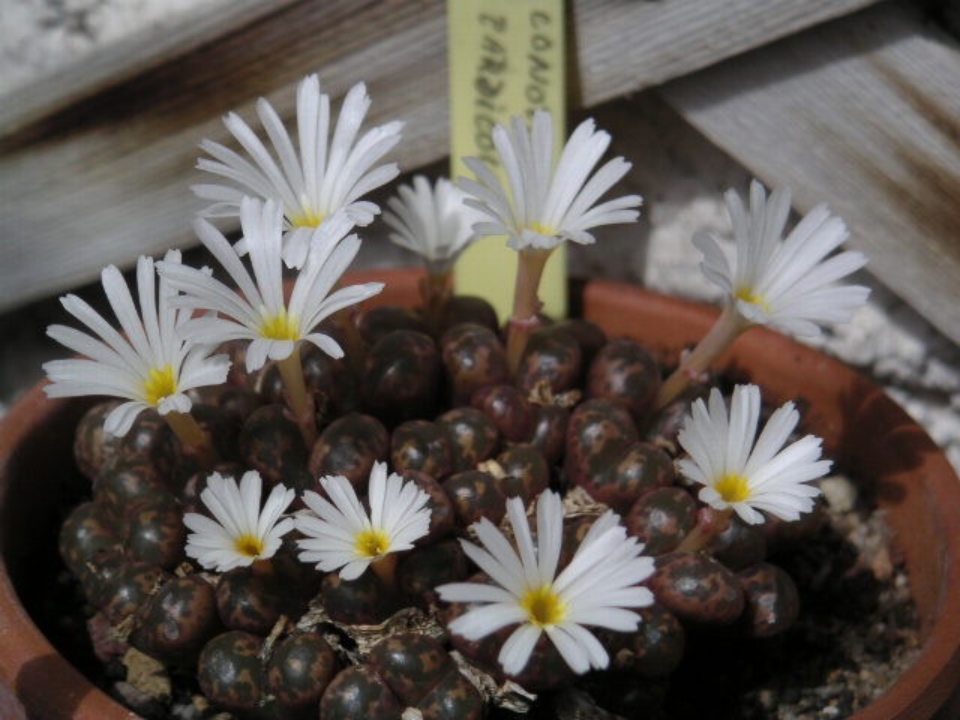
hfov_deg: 17.7
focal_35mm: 111
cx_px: 480
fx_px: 3078
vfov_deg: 13.3
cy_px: 360
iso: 50
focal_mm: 17.1
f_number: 8
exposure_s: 1/180
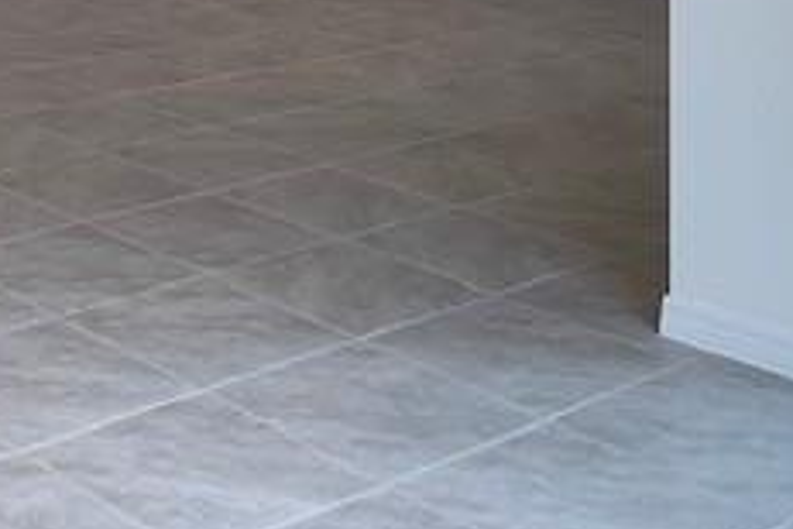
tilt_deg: -1.9
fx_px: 1652
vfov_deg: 16.5
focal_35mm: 75
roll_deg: +1.4
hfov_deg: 24.5
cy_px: -271
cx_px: -154
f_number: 1.8
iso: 50
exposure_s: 1/120
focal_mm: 4.25
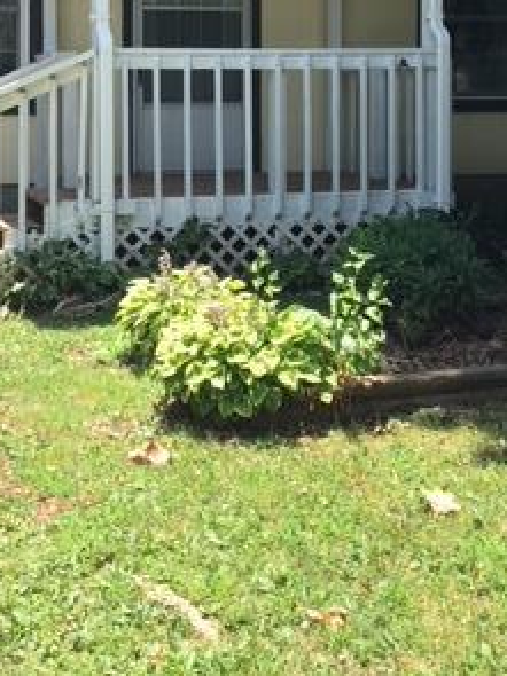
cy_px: 92
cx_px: 220
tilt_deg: -0.5
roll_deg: -0.2
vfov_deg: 29.7
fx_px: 1231
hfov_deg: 23.3
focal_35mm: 63
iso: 25
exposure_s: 1/484
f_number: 2.2
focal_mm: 4.15
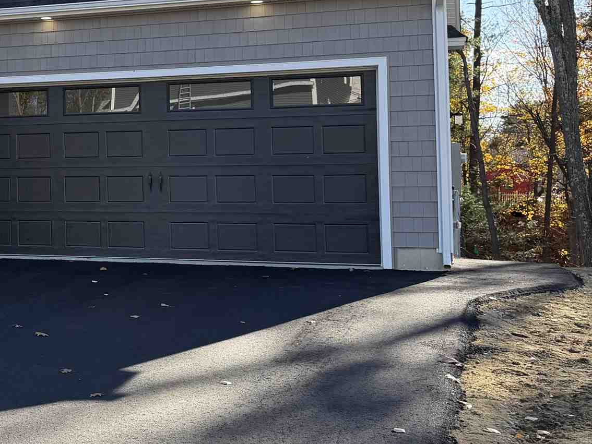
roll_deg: +0.5
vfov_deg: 22.4
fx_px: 1112
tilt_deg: +1.8
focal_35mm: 65
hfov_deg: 26.7
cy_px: 121
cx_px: -101
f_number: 1.78
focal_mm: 6.76
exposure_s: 1/1653
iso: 100
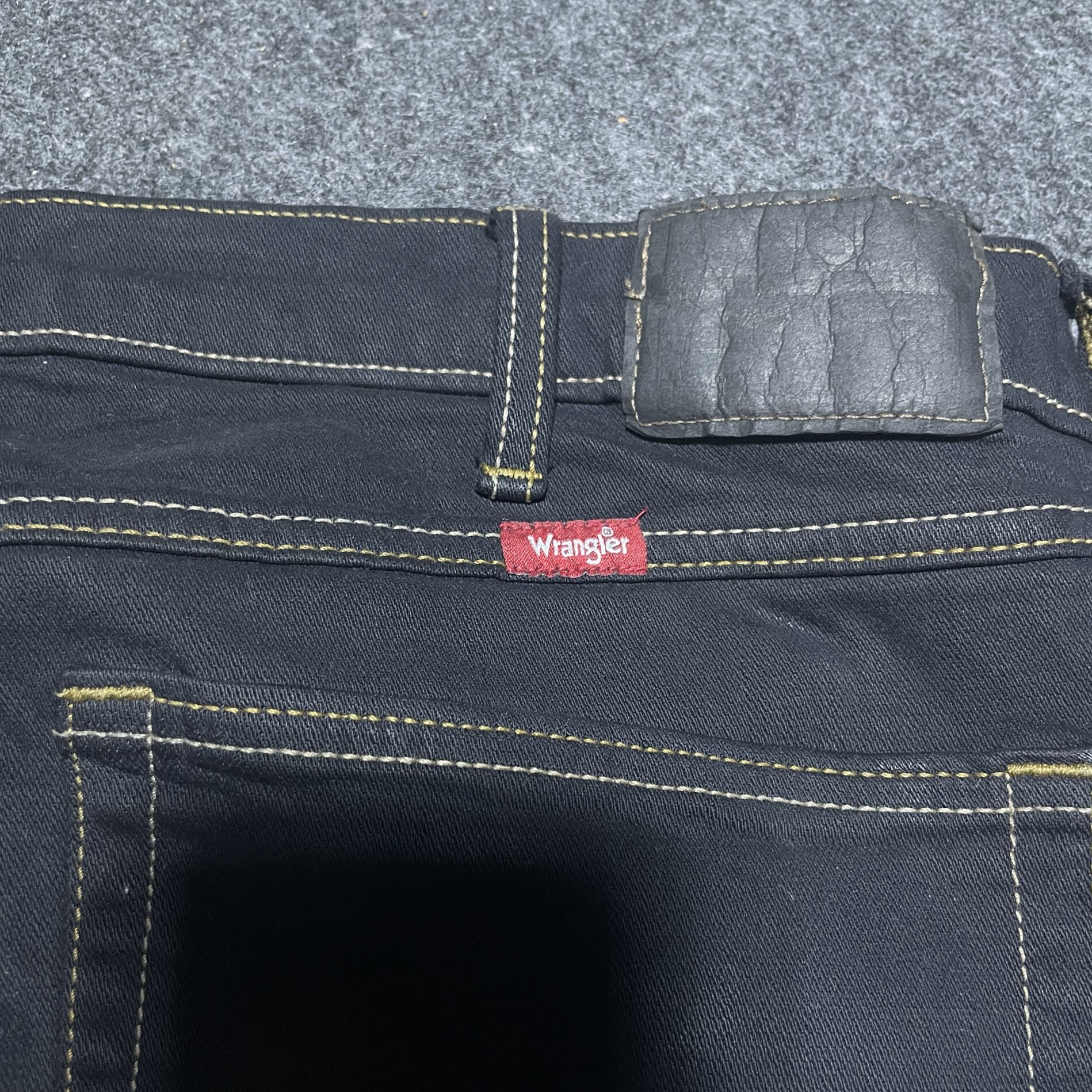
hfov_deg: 52.5
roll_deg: +2.1
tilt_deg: -40.9
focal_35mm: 31
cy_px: 587
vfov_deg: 52.5
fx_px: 1106
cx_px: 548
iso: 200
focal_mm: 4.2
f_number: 1.6
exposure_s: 1/50
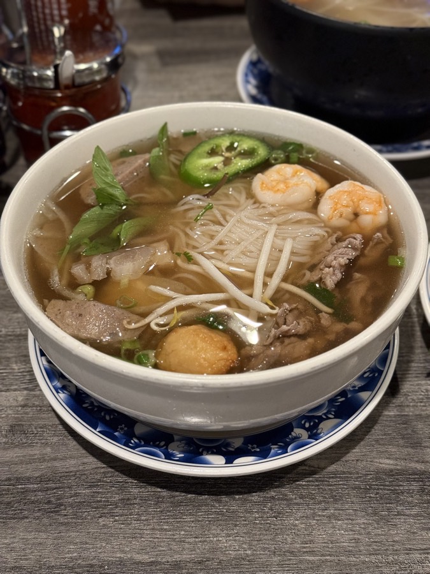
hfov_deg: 30.3
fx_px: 795
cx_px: 215
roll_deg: +0.4
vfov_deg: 39.7
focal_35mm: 48
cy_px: 287
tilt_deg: -44.3
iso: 400
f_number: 1.78
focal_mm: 6.76
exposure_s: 1/40
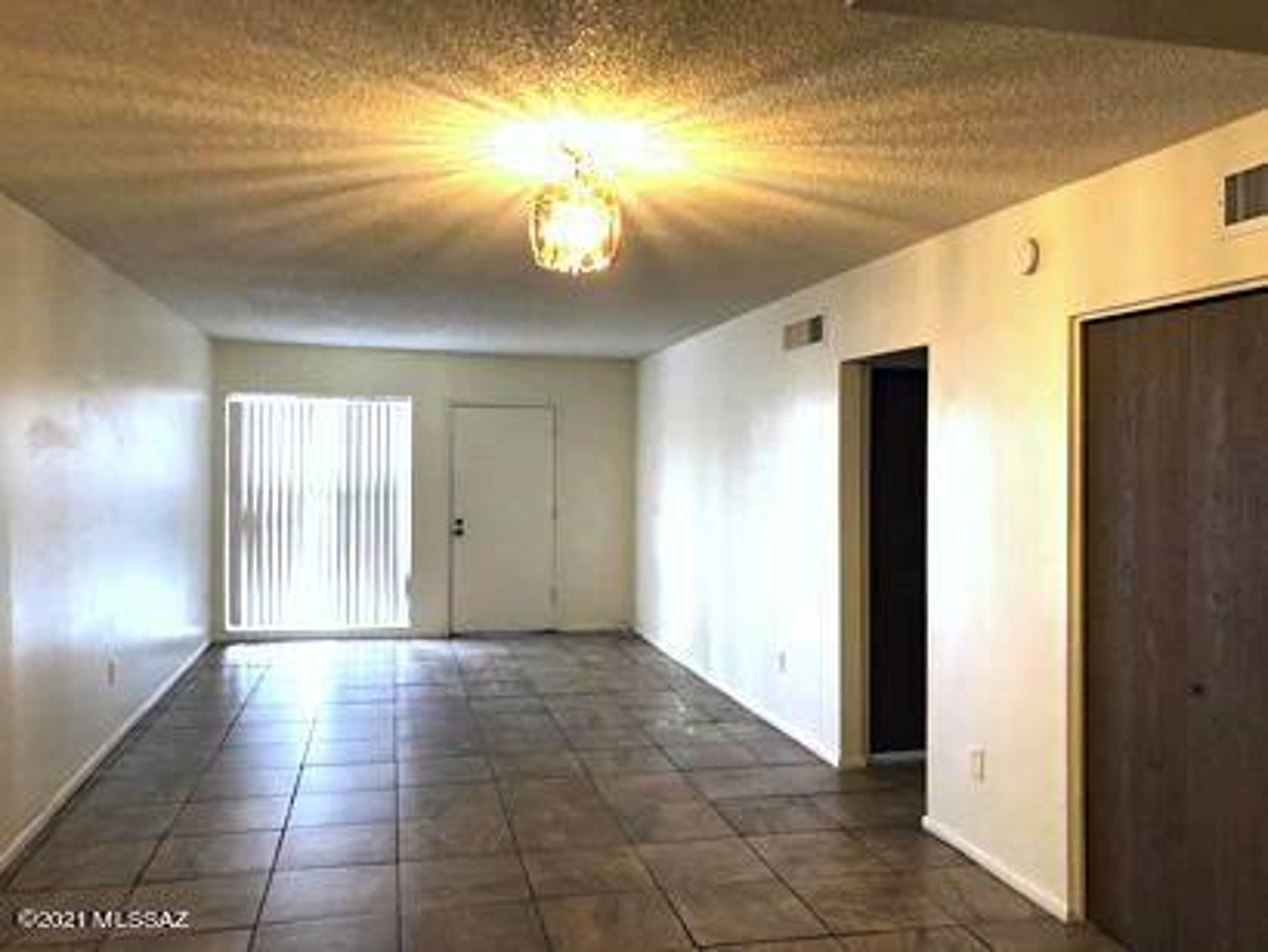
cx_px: 634
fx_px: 1026
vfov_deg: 49.8
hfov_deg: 63.4
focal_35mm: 28
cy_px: 476
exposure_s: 1/15
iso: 50
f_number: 1.8
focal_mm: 3.99
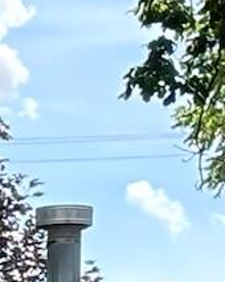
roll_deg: -0.4
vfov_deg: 3.9
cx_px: -487
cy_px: 710
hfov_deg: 3.1
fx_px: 4068
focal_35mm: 488
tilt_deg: +0.4
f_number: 1.6
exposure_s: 1/439
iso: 32
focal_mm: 5.96
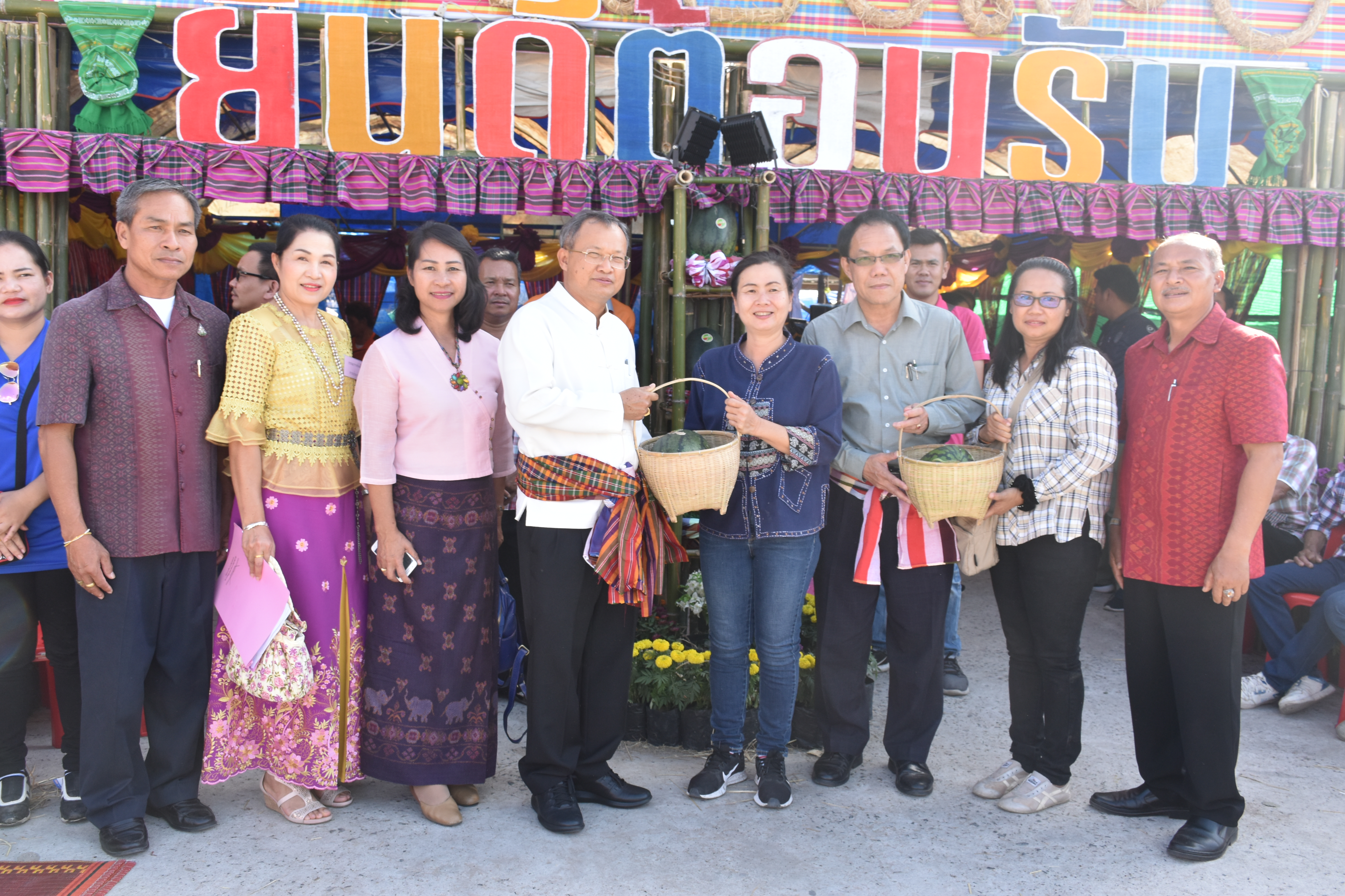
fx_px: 1233
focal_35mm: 33
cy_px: 448
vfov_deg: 40.0
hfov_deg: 57.2
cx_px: 672
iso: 400
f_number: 7.1
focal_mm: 22
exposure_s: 1/200
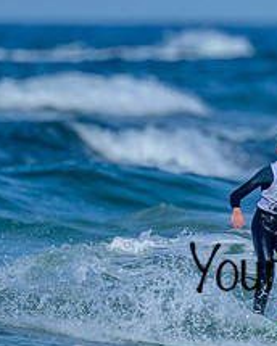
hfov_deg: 0.6
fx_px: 28560
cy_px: 193
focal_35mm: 2787
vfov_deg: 0.7
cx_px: 223
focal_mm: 800
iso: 180
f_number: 6.3
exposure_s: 1/2000
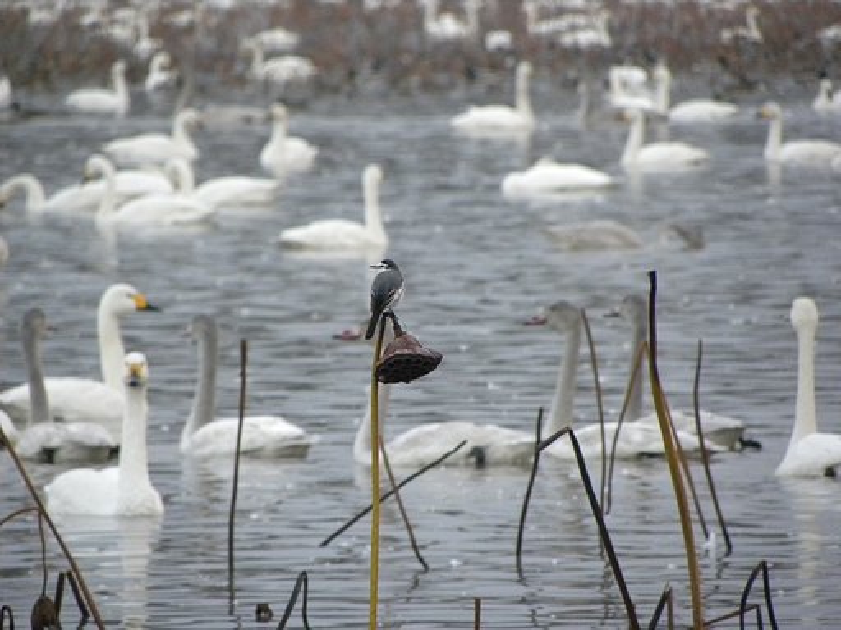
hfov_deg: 3.2
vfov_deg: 2.4
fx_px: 15160
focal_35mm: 624
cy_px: 315
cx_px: 420
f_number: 5
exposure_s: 1/67.6
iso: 400
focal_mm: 110.4
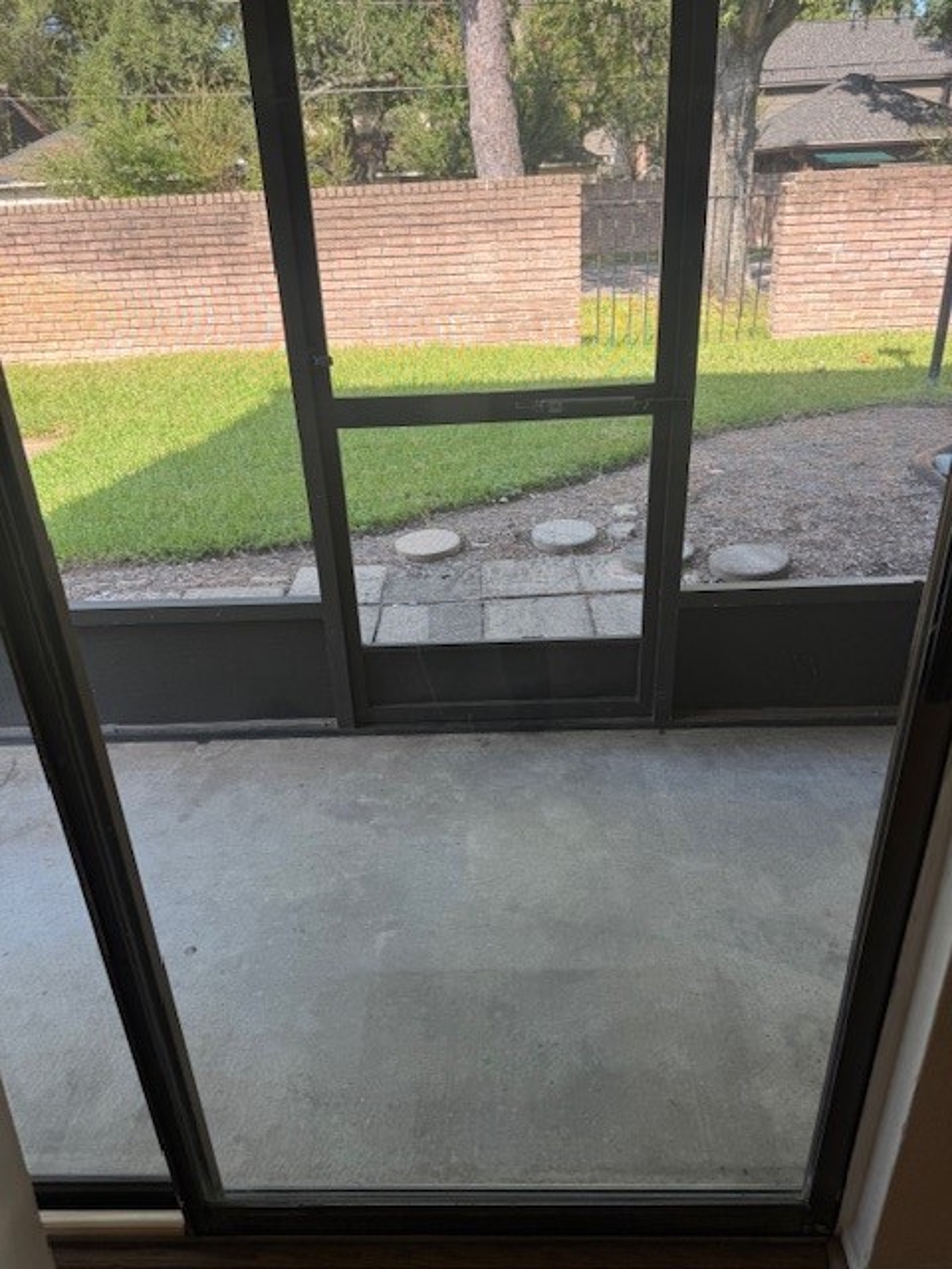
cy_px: 634
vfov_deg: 71.6
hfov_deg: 56.8
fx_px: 880
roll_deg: +1.6
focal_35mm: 24
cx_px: 476
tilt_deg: -26.8
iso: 80
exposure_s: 1/368
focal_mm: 6.76
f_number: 1.78
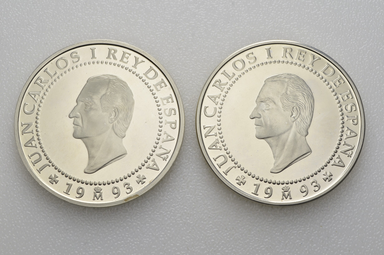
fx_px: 766
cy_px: 128
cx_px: 192
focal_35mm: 72
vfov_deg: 18.8
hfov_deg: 28.1
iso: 400
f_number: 14
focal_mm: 48
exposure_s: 1/250
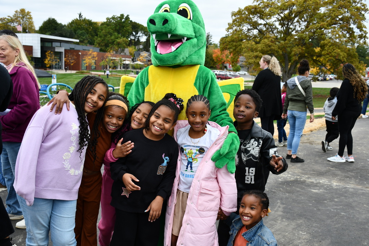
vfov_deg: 34.2
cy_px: 123
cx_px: 184
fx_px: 400
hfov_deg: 49.5
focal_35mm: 39
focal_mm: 26
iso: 200
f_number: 5.6
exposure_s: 1/250
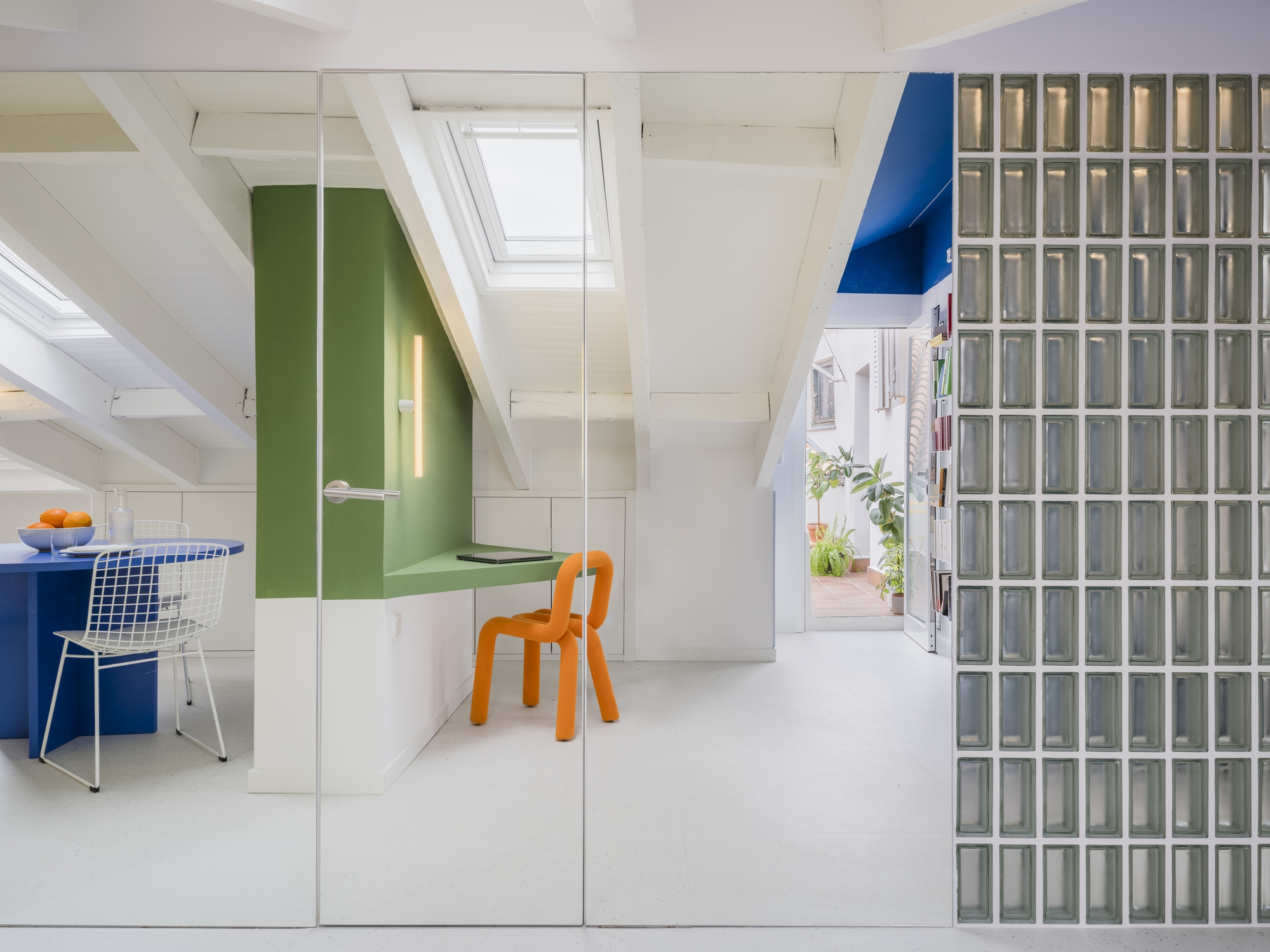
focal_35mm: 24
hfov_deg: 71.6
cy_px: 476
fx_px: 881
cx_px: 635
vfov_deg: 56.8
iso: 80
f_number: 11
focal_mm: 30
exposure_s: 1/25
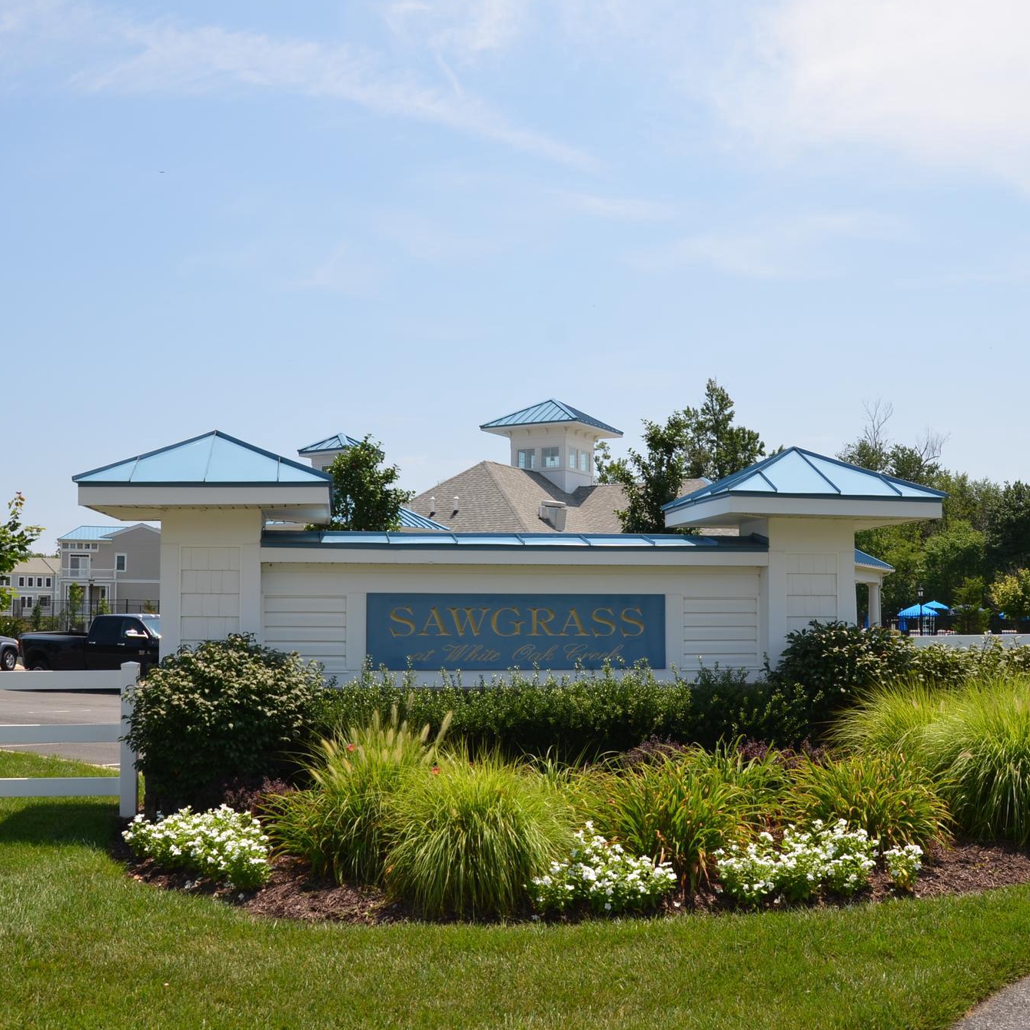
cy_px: 517
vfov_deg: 47.2
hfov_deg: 47.2
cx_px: 539
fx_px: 1178
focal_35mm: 35
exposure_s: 1/250
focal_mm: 18
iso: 100
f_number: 9
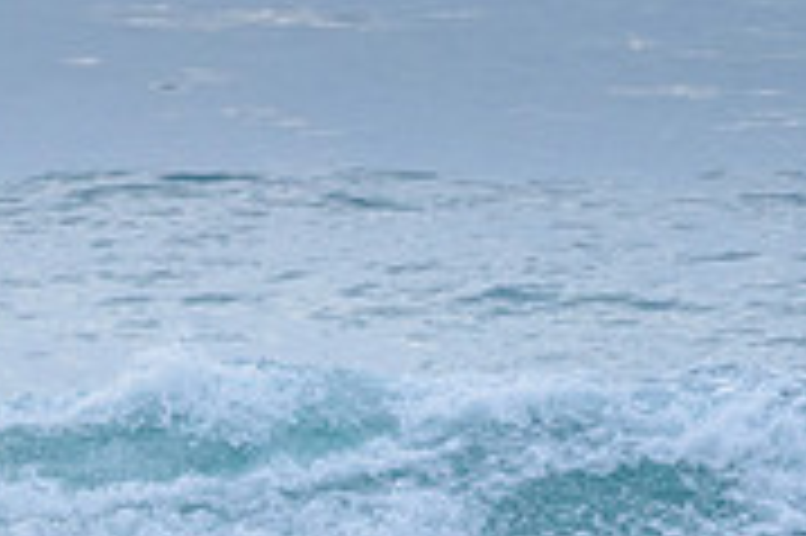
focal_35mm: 1509
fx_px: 33753
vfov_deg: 0.9
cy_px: 526
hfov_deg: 1.4
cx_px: -732
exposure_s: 1/2000
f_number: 5.6
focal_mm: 380
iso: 1600
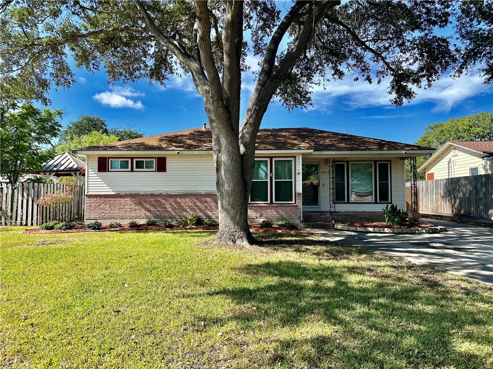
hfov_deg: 71.6
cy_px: 184
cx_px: 246
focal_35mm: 24
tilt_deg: +1.8
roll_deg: -0.3
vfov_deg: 56.8
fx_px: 342
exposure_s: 1/2882
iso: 80
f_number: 1.78
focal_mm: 6.86
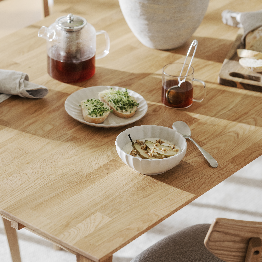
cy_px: 25
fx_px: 1284
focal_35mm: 150
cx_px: 88
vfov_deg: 11.6
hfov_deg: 11.6
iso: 125
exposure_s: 1/60
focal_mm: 85
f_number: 2.8
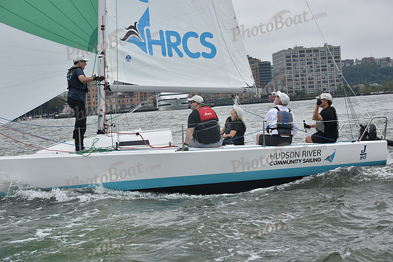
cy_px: 131
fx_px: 819
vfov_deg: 18.2
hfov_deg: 27.0
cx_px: 196
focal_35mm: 75
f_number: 8
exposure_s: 1/800
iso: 400
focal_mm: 75
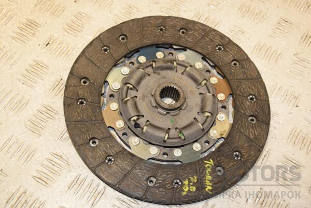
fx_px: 518
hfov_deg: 33.4
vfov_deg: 22.6
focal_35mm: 60
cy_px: 104
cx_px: 156
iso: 800
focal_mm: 40
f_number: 7.1
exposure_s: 1/200
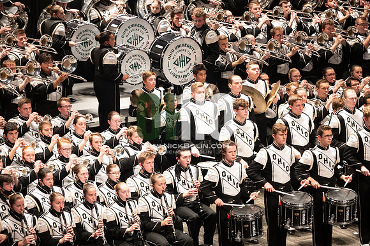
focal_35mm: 200
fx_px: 2054
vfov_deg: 6.9
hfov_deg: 10.3
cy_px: 123
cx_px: 185
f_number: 2.8
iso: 2500
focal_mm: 200
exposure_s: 1/500
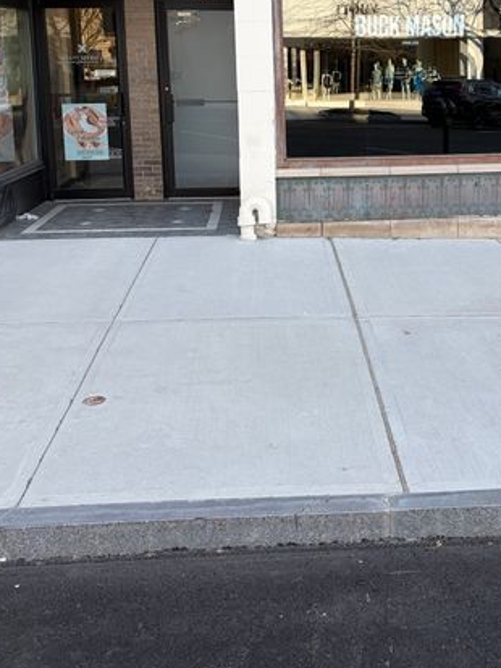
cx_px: 359
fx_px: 810
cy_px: 193
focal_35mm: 42
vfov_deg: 43.8
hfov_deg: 33.8
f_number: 1.6
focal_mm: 5.96
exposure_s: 1/629
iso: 50
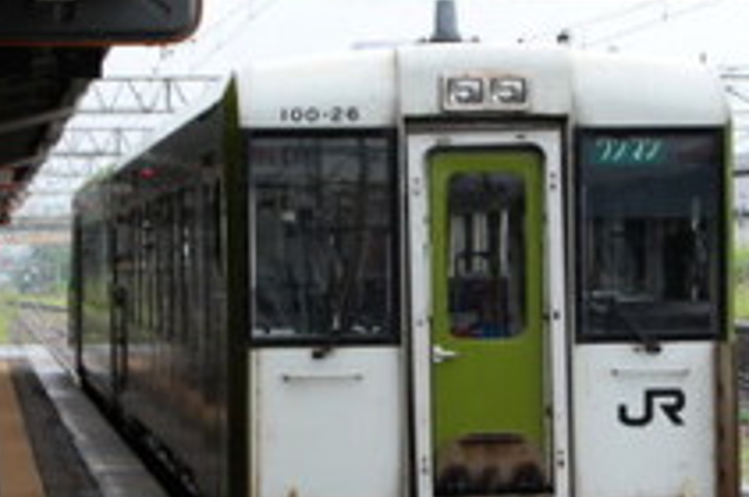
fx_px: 3658
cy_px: 325
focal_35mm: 176
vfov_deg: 7.8
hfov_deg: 11.7
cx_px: 486
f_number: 8
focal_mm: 55
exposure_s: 1/250
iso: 200
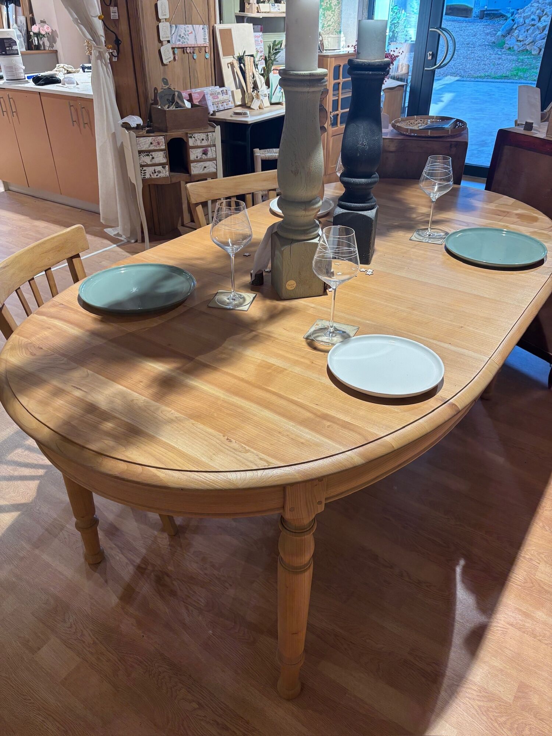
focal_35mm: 26
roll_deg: -0.7
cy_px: 368
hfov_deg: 53.1
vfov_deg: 67.3
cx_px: 276
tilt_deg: -33.4
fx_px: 553
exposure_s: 1/100
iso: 100
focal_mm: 5.96
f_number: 1.6
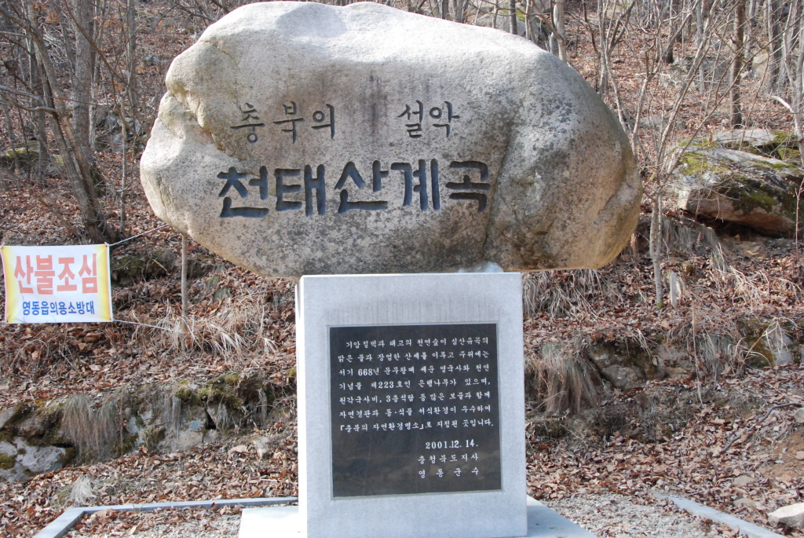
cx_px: 402
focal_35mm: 39
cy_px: 269
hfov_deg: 49.5
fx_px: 872
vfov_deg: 34.3
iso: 1600
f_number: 10
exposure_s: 1/400
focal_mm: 26
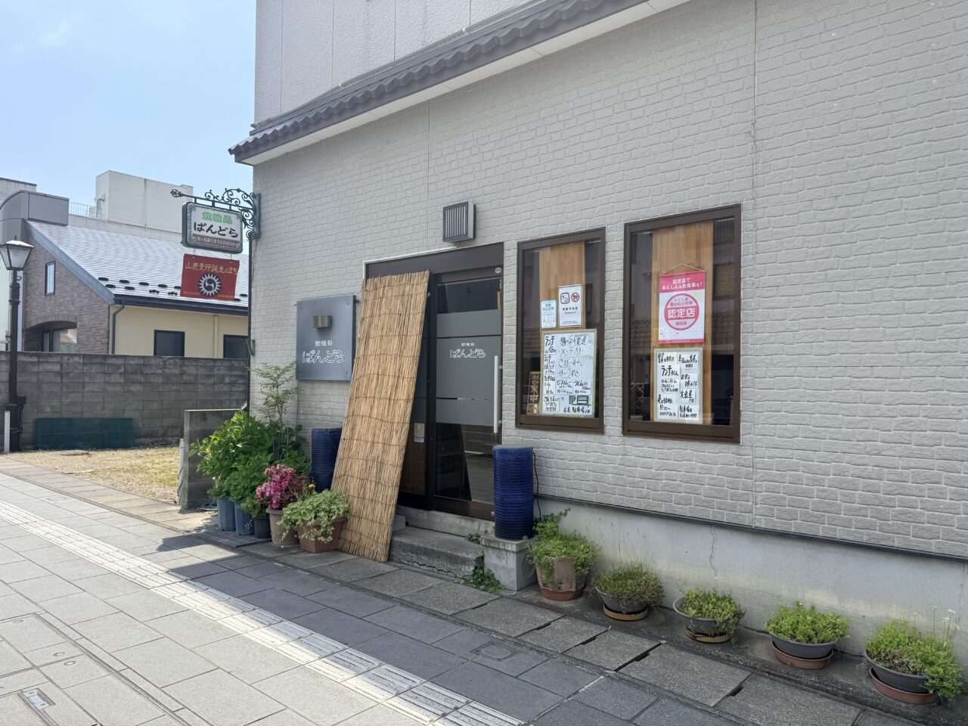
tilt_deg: +4.4
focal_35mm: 24
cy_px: 363
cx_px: 484
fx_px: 671
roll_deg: -0.8
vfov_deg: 56.8
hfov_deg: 71.6
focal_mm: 6.76
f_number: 1.78
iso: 80
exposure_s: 1/3953
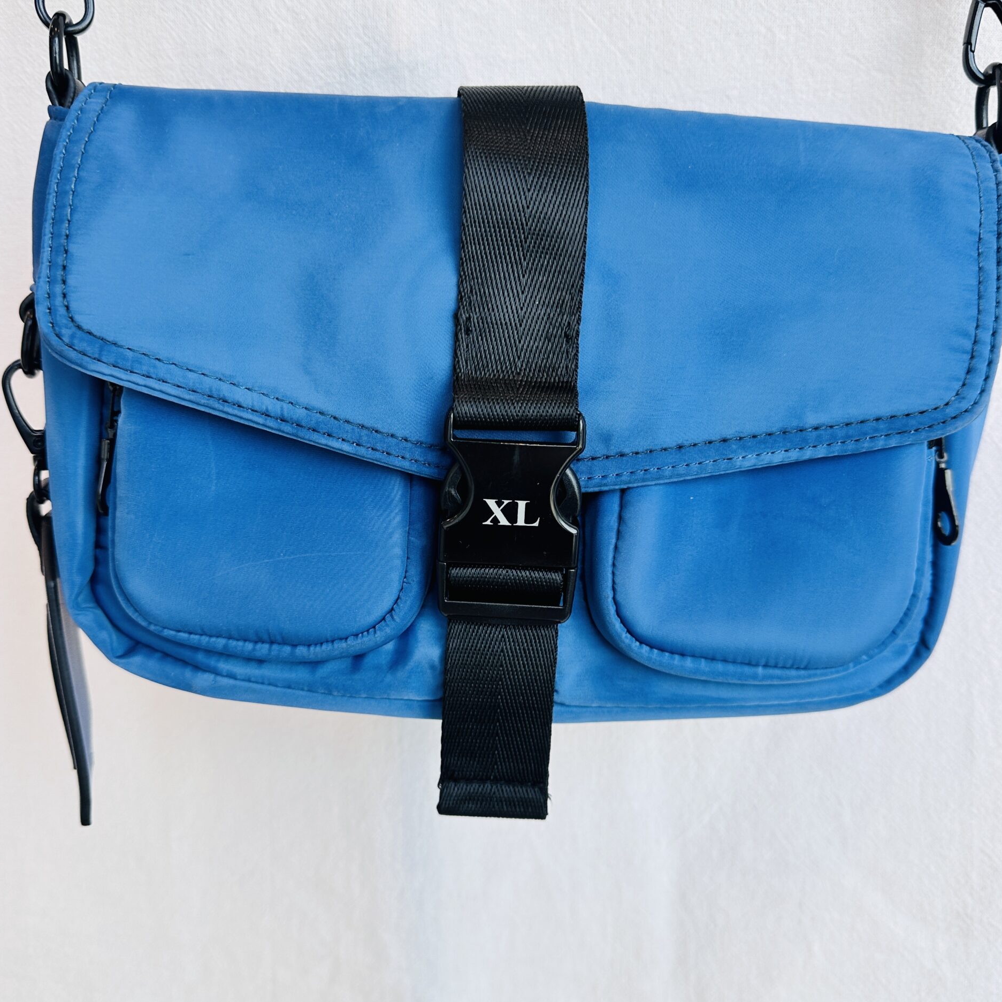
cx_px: 500
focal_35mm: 29
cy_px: 514
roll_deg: +0.1
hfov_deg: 55.6
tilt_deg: -13.8
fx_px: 950
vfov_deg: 55.6
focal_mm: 6.86
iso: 64
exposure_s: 1/158
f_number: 1.78
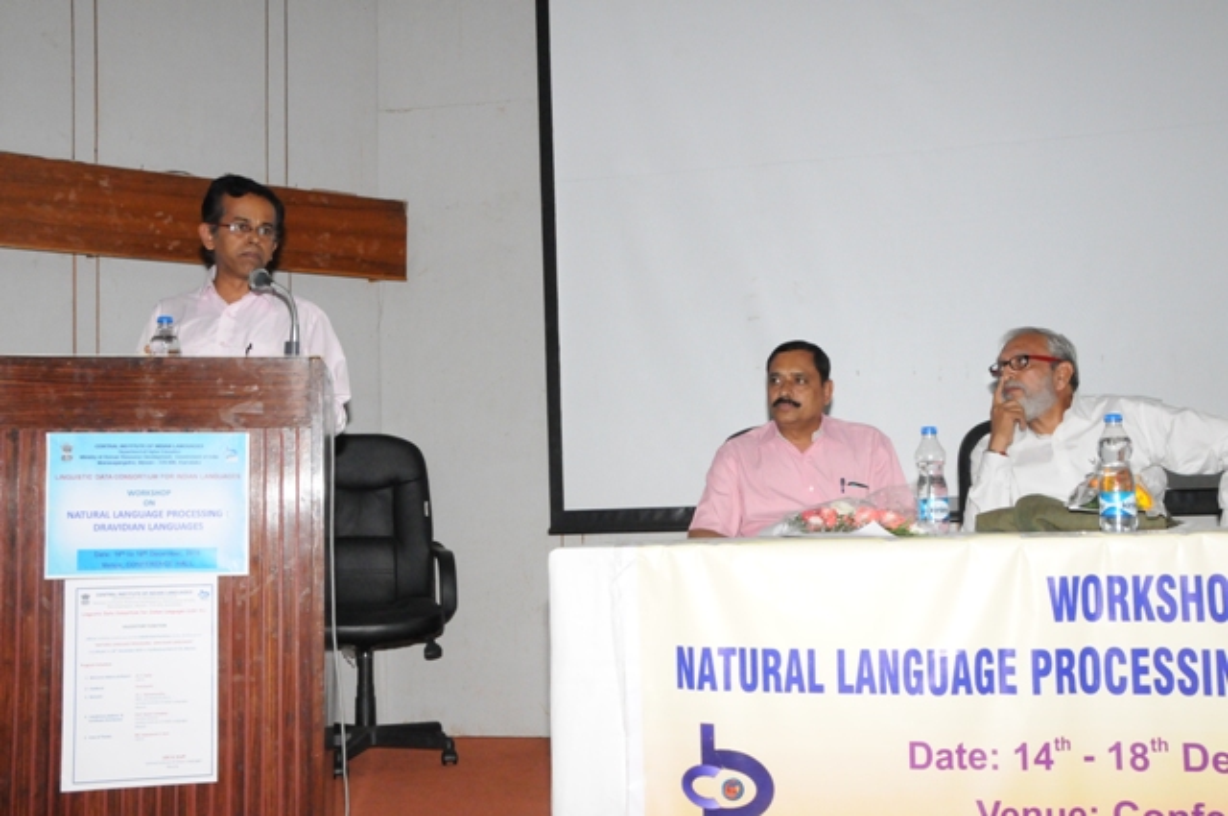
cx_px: 614
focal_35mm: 39
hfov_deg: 49.6
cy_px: 408
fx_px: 1329
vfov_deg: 34.1
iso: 3200
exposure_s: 1/125
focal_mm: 26
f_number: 9
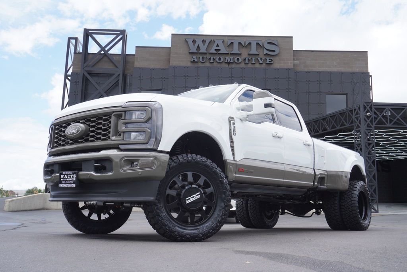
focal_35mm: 36
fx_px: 407
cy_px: 136
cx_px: 204
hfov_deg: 53.1
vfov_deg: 36.9
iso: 100
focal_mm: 24
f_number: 7.1
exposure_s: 1/160
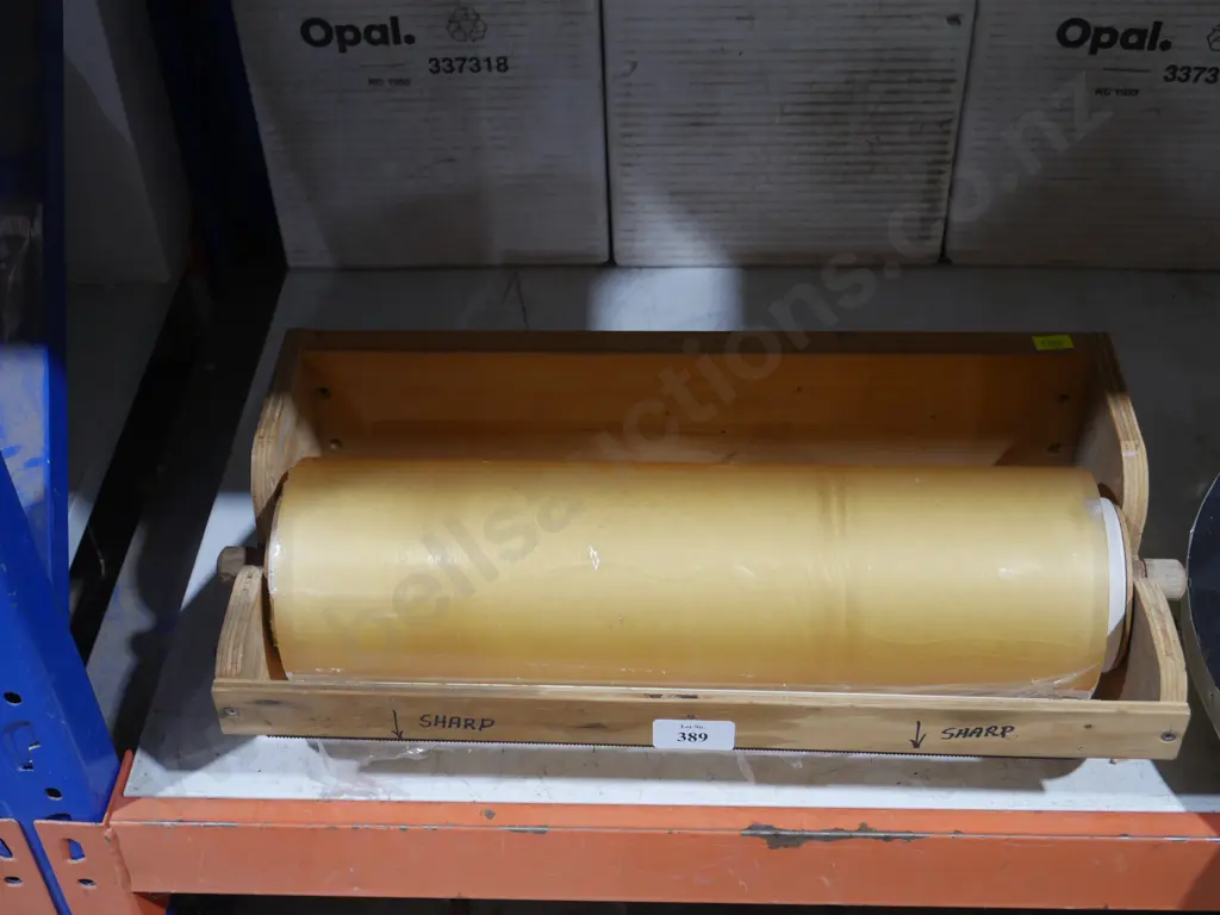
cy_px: 458
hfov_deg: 41.2
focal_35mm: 46
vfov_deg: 31.5
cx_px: 610
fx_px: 1621
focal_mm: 23
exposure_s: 1/60
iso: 800
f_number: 5.1
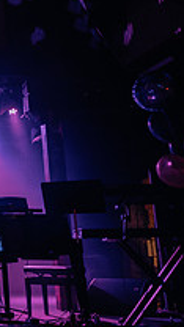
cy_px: 54
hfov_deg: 12.9
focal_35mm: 82
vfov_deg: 25.4
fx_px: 711
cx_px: -181
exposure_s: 1/25
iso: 800
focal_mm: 28
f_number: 2.8
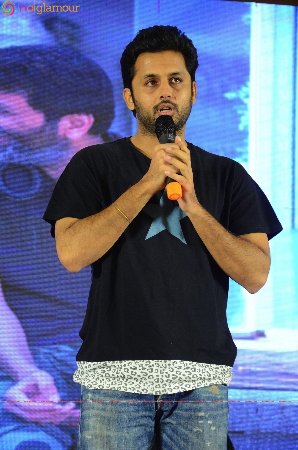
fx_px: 1965
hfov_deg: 8.7
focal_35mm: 158
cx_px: 149
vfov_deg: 13.1
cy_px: 225
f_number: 5.6
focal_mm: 105
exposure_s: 1/80
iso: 2000
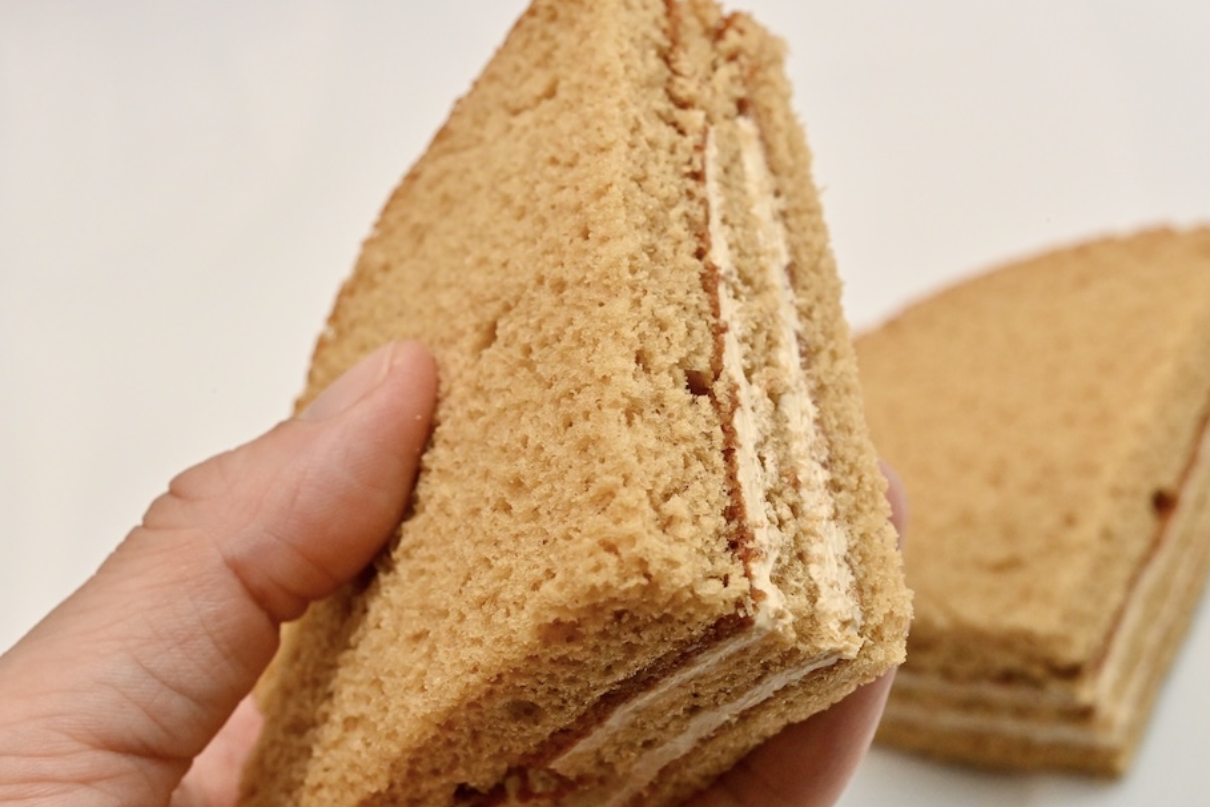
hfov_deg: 30.5
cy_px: 392
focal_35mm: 66
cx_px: 638
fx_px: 2218
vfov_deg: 20.6
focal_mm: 60
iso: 6400
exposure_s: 1/250
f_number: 13
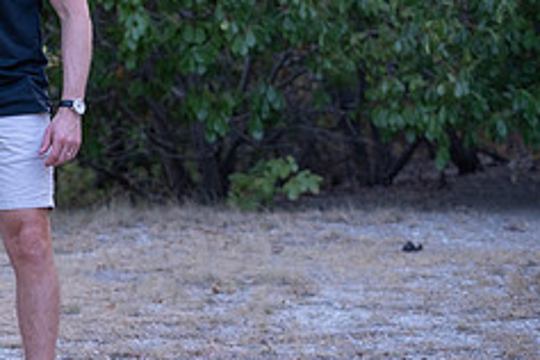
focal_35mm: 176
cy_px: 97
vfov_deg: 7.8
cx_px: -87
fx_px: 2640
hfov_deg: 11.5
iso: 640
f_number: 2.8
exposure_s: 1/320
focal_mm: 72
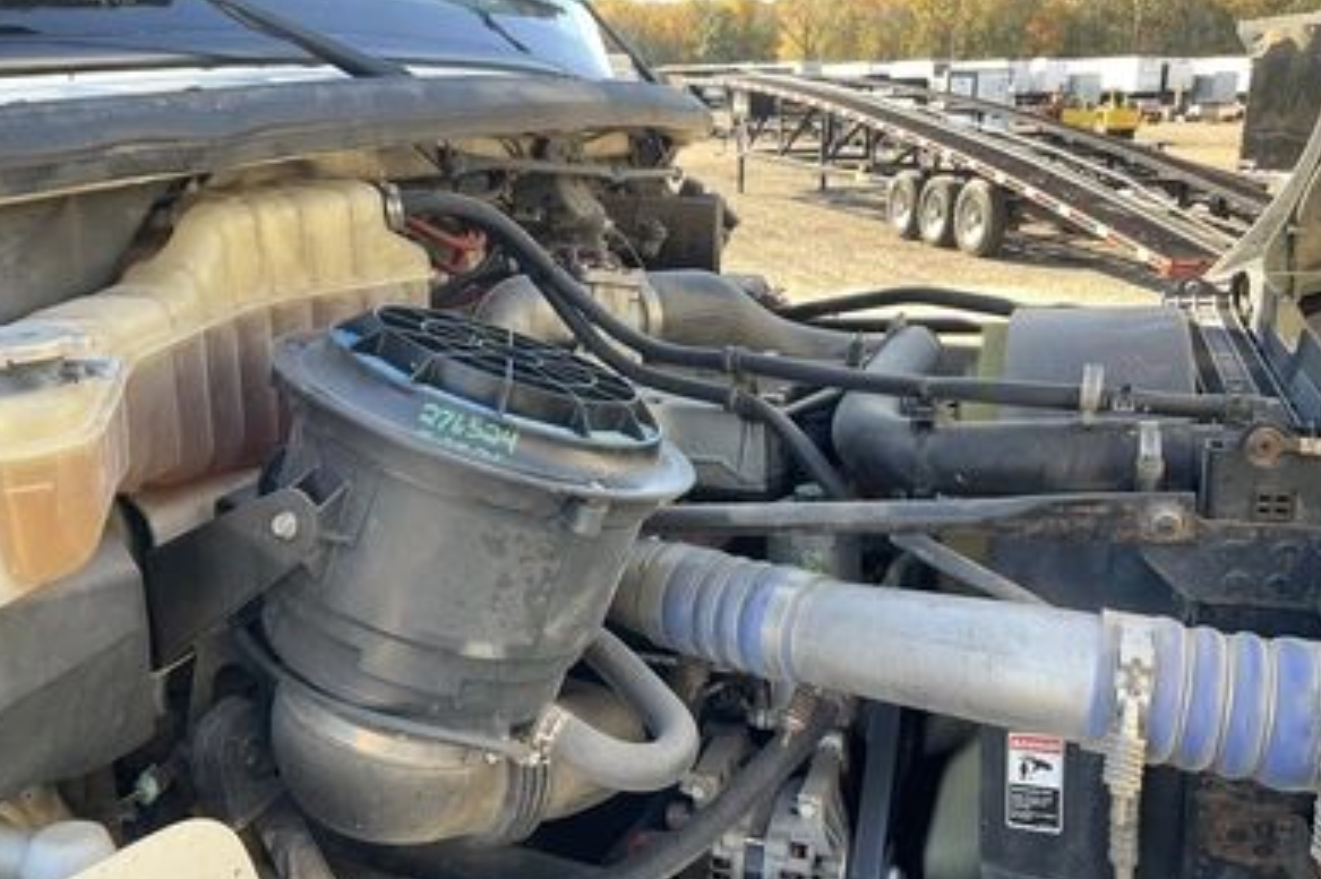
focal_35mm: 31
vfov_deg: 42.2
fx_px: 1137
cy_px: 485
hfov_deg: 60.3
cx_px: 655
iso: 32
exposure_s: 1/122
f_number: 1.8
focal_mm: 3
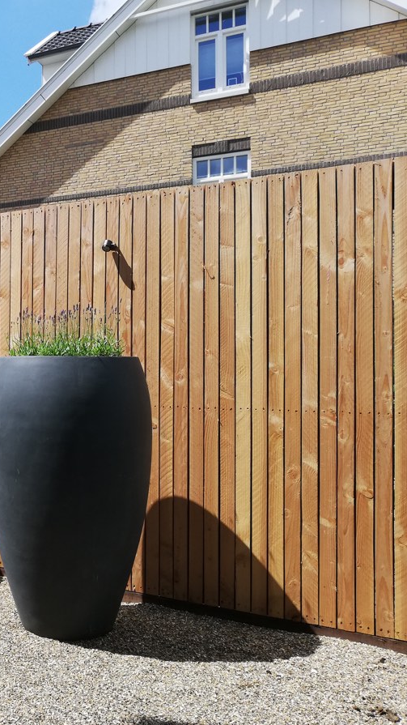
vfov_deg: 52.8
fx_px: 730
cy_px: 364
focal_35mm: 38
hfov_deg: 27.8
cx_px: -64
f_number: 2.2
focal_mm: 3.81
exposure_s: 1/835
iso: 50
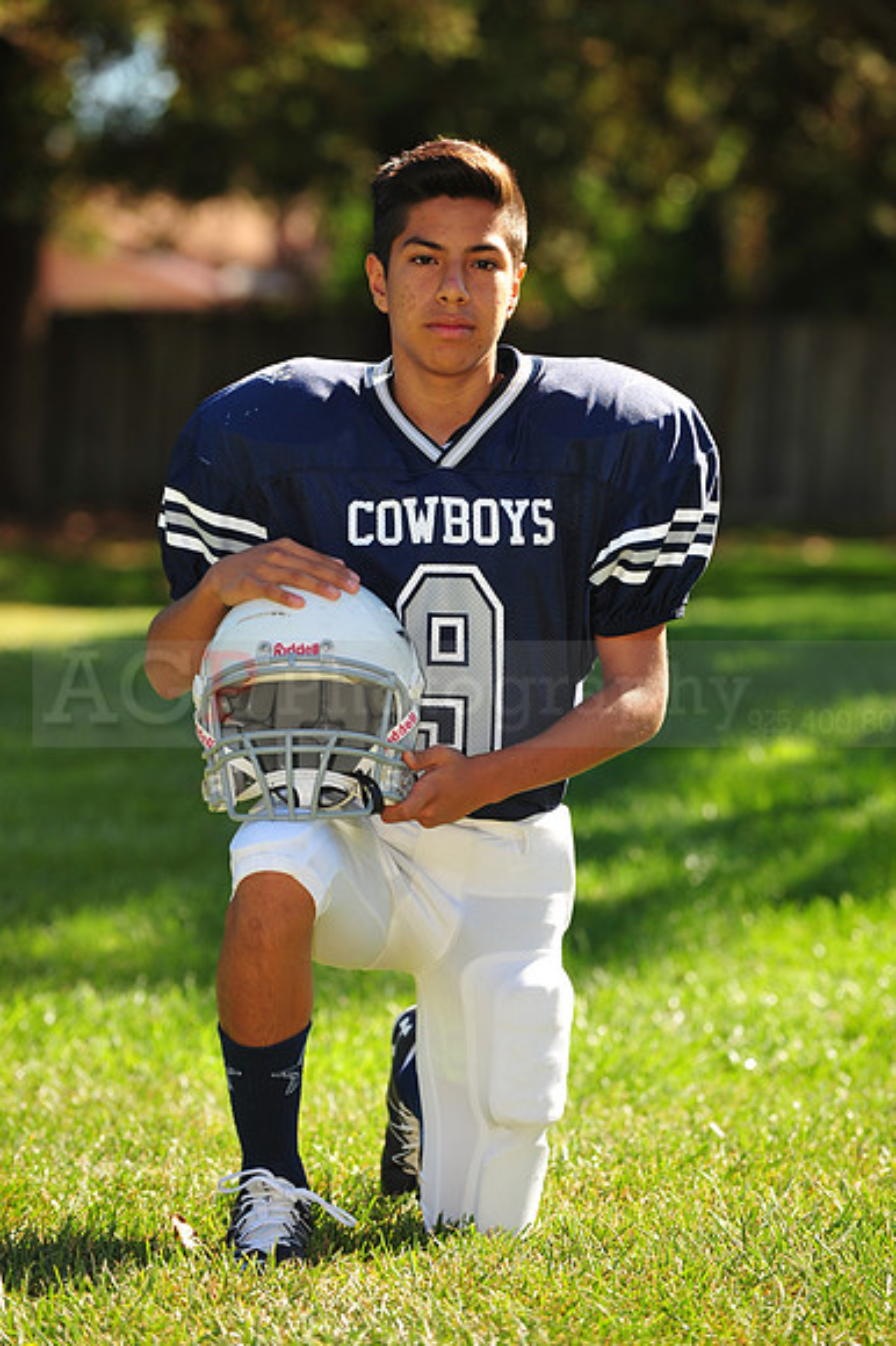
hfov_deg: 8.6
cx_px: 448
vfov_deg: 12.8
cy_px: 673
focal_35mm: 160
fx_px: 5980
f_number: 4.5
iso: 200
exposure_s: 1/400
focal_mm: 160
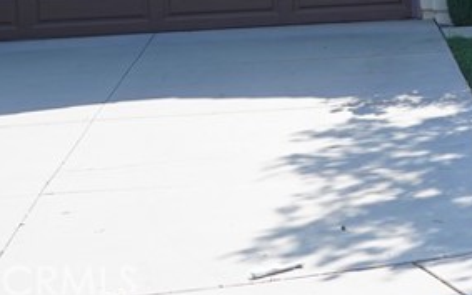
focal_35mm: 140
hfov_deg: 14.6
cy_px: -264
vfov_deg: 8.9
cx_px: 519
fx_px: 1801
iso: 100
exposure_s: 1/160
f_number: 6.3
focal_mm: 38
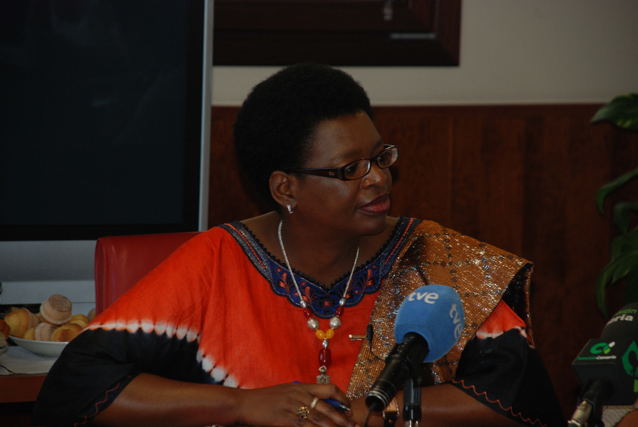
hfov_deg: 10.1
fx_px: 3593
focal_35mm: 202
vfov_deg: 6.8
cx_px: 319
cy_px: 214
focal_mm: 135
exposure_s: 1/60
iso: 320
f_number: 5.6
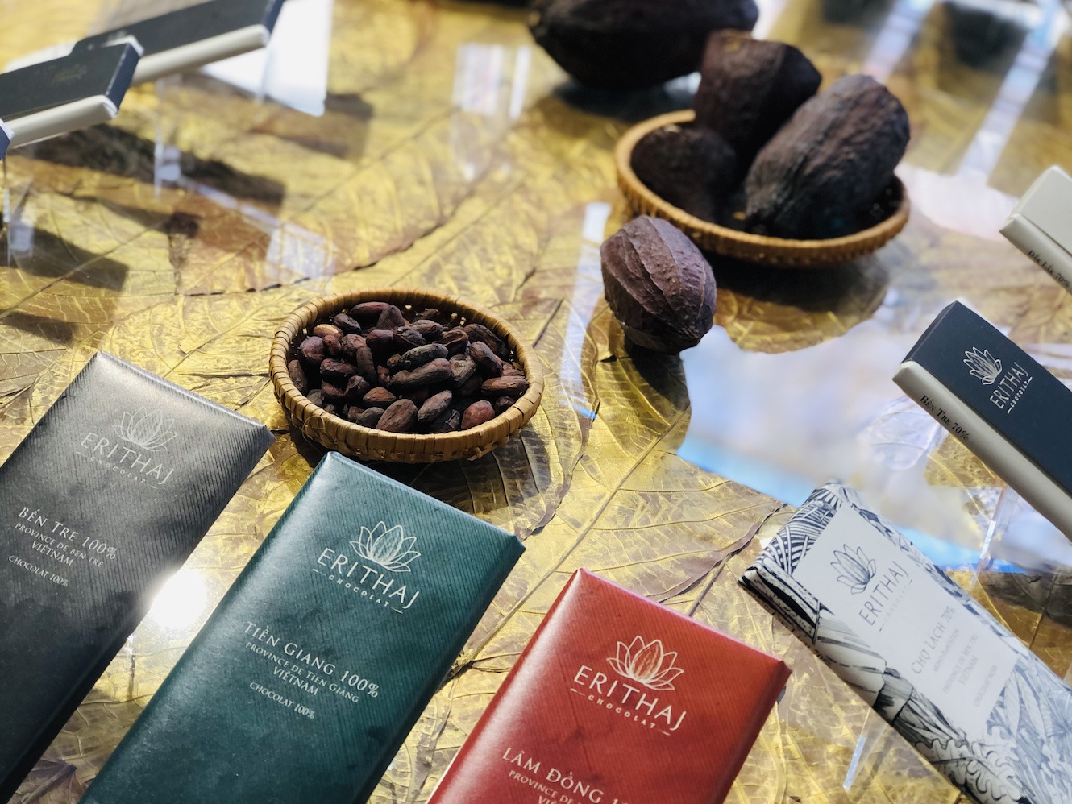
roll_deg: -8.9
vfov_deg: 24.4
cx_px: 517
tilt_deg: -33.8
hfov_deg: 32.2
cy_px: 411
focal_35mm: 60
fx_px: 1858
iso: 25
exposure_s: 1/33
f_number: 2.8
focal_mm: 6.6
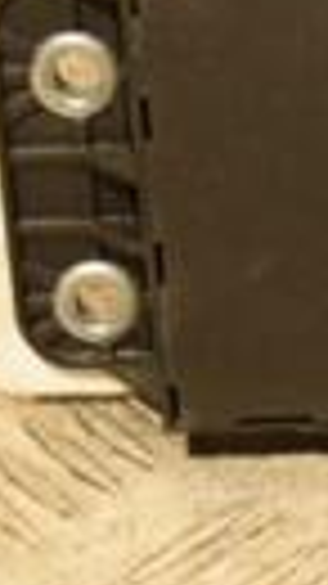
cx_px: 1177
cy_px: 45
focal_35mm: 347
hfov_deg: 3.4
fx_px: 5372
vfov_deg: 6.2
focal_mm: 48
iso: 800
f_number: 5
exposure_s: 1/100
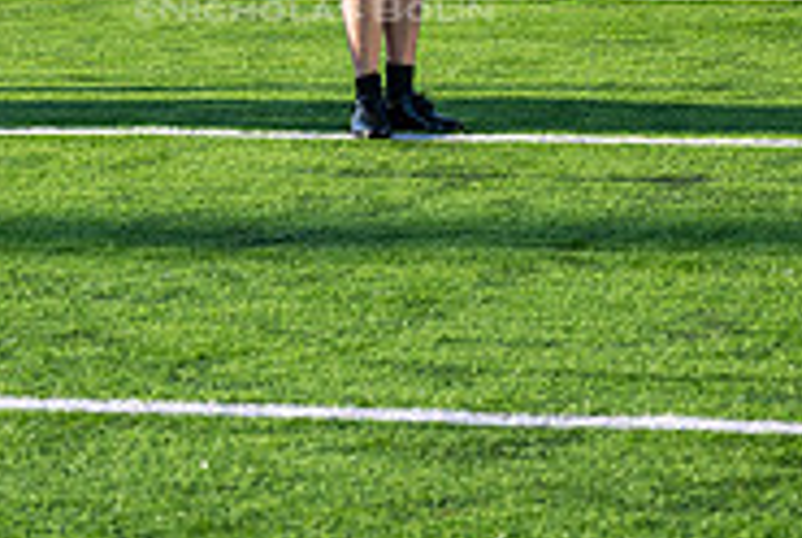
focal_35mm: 219
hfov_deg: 9.4
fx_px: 4887
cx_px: 312
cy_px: -184
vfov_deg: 6.2
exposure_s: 1/1250
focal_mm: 70
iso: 160
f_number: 4
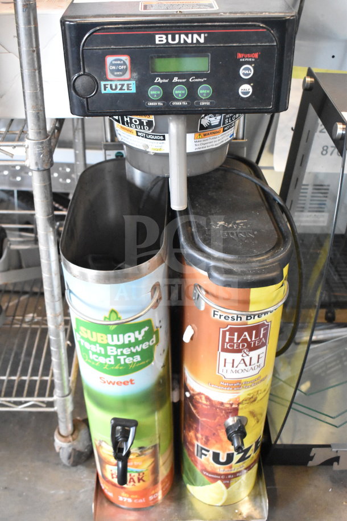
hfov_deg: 34.2
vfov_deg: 49.6
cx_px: 174
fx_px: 564
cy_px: 260
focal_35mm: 39
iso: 6400
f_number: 5.6
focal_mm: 26
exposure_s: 1/125
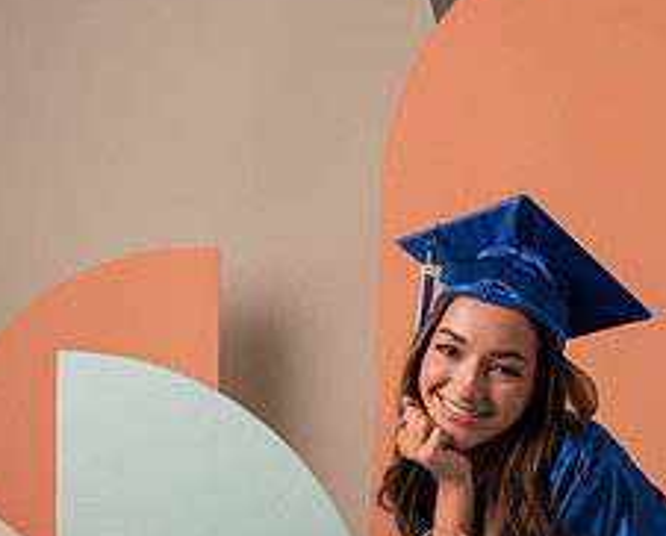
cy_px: 569
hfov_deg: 21.1
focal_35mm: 89
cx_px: 575
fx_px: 1759
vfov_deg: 16.9
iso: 125
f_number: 5
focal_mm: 31
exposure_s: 1/125
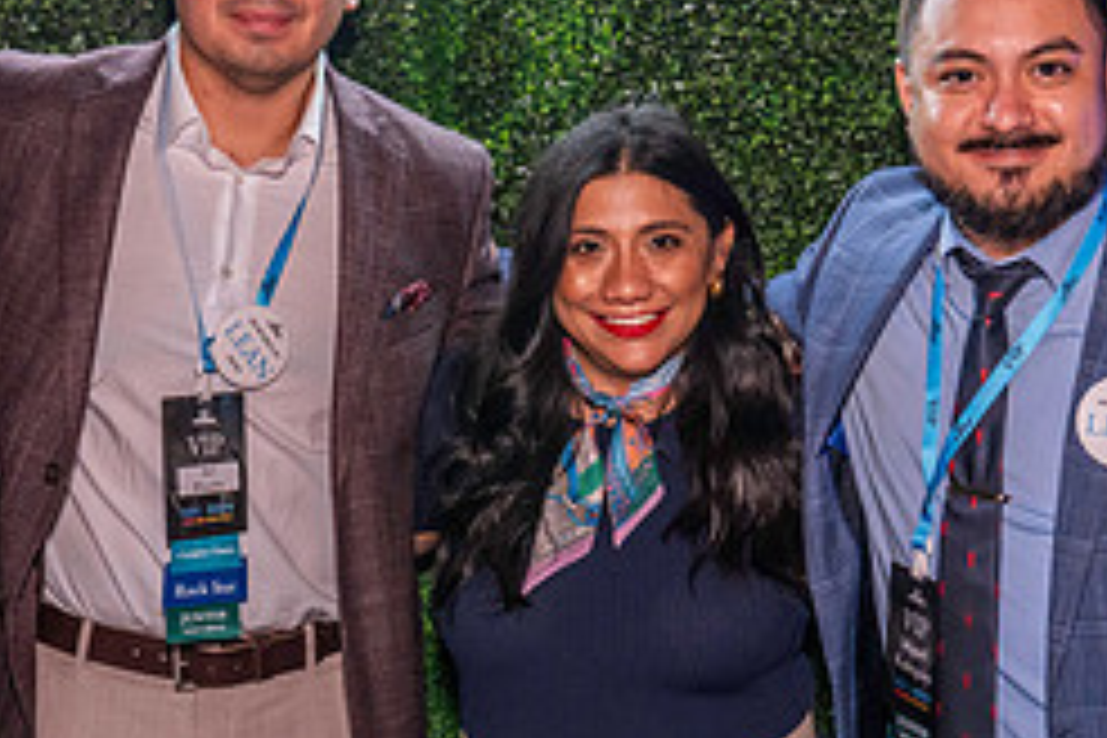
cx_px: 464
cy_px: 335
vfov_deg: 20.6
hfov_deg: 30.5
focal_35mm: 66
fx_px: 2029
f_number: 4.5
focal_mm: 28
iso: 3200
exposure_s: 1/100
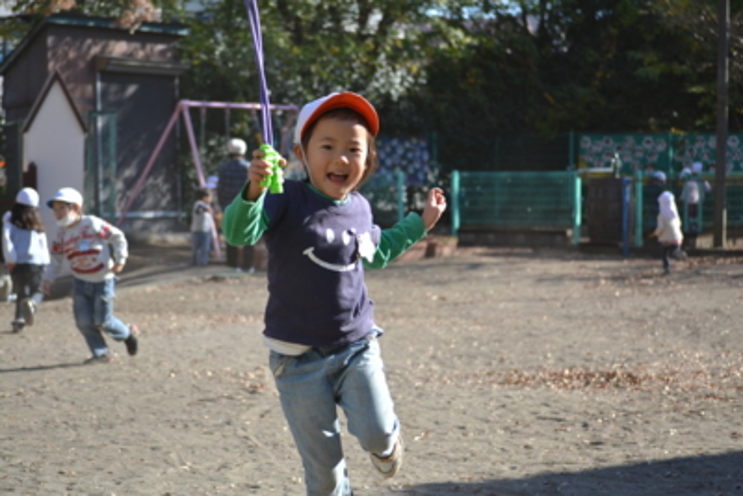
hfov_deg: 24.6
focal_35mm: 82
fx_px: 1703
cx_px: 372
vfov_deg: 16.6
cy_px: 248
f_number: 4.5
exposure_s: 1/1000
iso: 400
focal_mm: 55
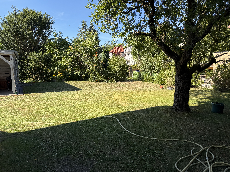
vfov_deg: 56.8
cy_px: 86
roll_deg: -0.4
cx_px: 115
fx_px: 159
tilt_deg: -7.7
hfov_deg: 71.6
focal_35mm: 24
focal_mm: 6.76
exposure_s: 1/1437
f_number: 1.78
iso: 80
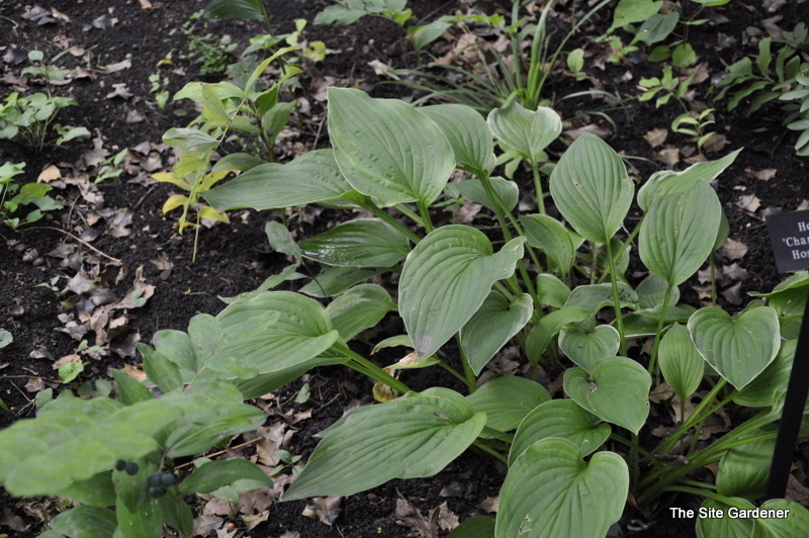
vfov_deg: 20.1
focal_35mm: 68
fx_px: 1516
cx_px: 404
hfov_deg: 29.9
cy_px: 269
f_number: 4.8
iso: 500
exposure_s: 1/60
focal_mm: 45
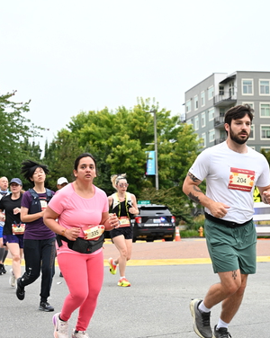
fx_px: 660
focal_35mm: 66
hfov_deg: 23.1
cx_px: 112
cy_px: 204
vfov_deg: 28.7
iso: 1600
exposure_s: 1/800
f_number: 4
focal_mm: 48
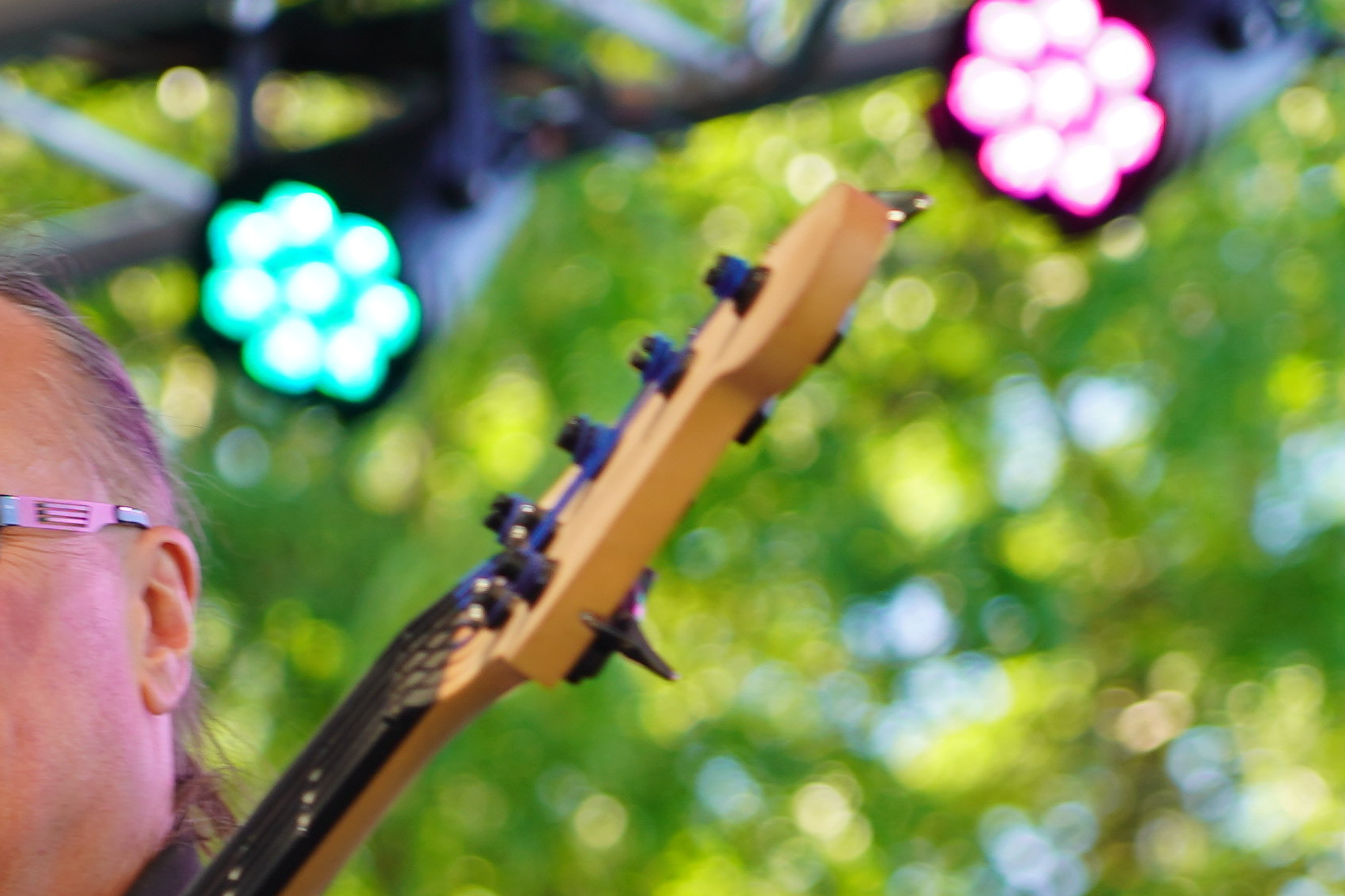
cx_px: 46
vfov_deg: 3.7
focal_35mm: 370
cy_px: 1112
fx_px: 13821
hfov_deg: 5.6
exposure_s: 1/125
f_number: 4
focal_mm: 105
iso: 160
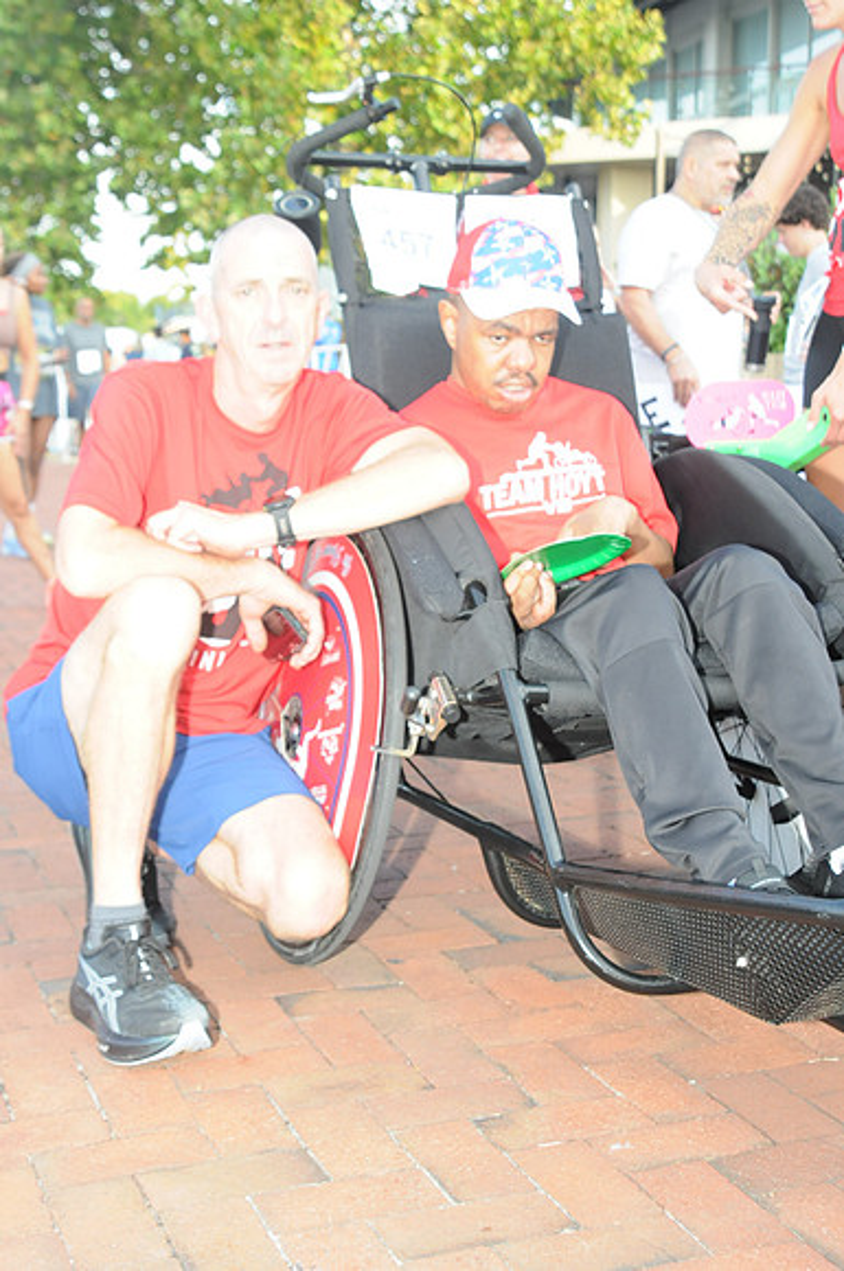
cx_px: 422
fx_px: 1693
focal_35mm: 48
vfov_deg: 41.2
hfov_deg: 28.0
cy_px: 636
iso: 800
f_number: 5.6
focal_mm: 32
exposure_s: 1/250
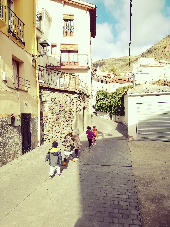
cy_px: 114
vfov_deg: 67.3
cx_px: 85
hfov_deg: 53.1
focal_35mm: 26
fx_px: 170
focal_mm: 3.81
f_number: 2.2
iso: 50
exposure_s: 1/335
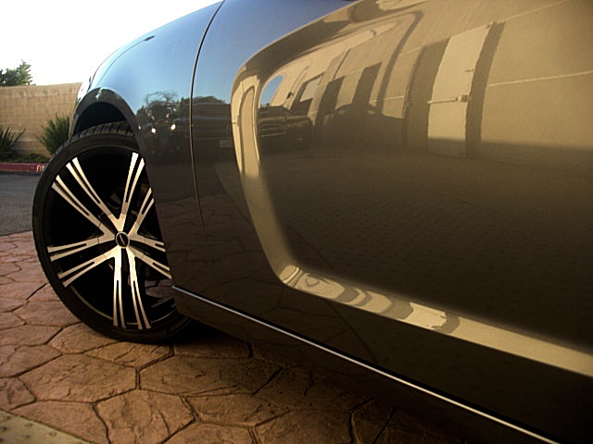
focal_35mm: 36
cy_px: 222
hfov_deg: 51.4
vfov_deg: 39.7
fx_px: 617
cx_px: 296
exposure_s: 1/125
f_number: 2.8
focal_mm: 6.3
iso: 50
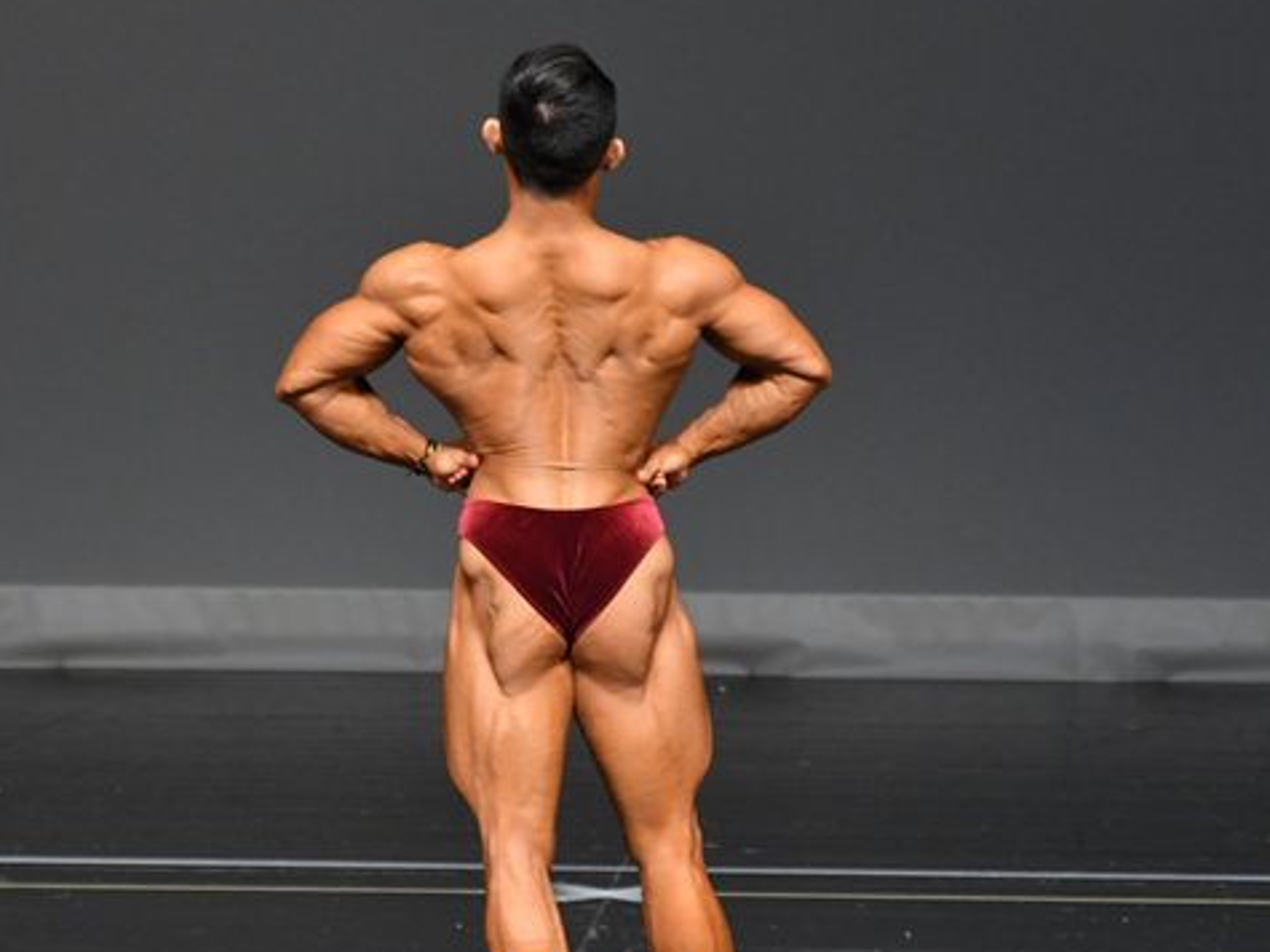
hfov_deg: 3.7
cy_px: 610
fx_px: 19843
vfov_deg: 2.7
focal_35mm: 541
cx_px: 584
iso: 2500
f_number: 5.6
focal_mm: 230
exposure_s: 1/400
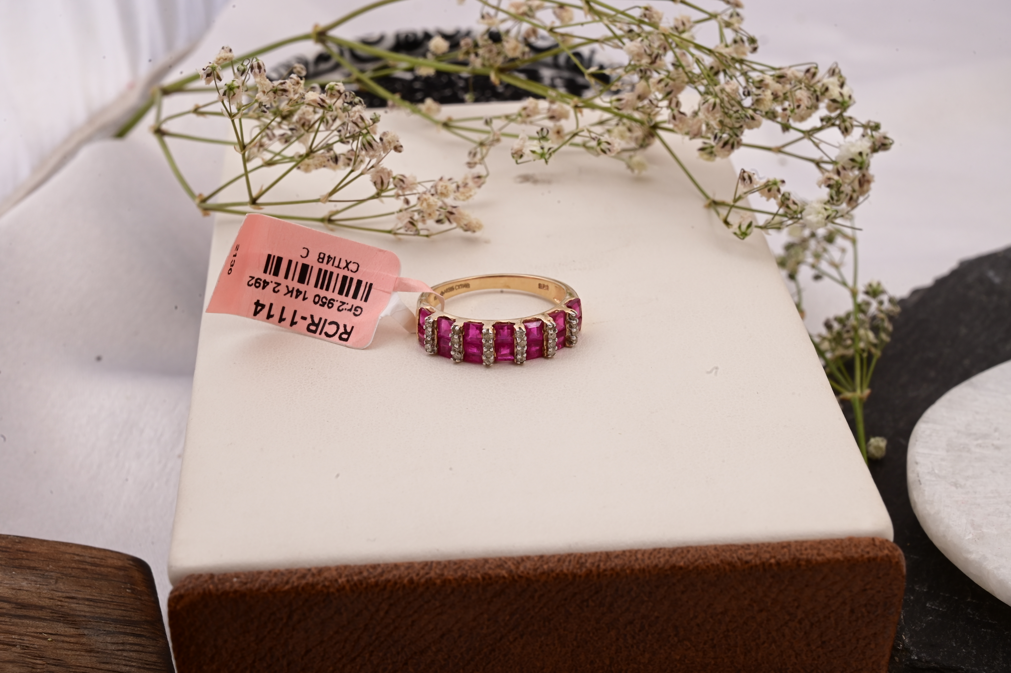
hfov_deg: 28.9
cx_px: 506
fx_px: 1964
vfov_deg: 19.4
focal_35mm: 70
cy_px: 336
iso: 640
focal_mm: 70
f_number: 22
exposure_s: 1/60
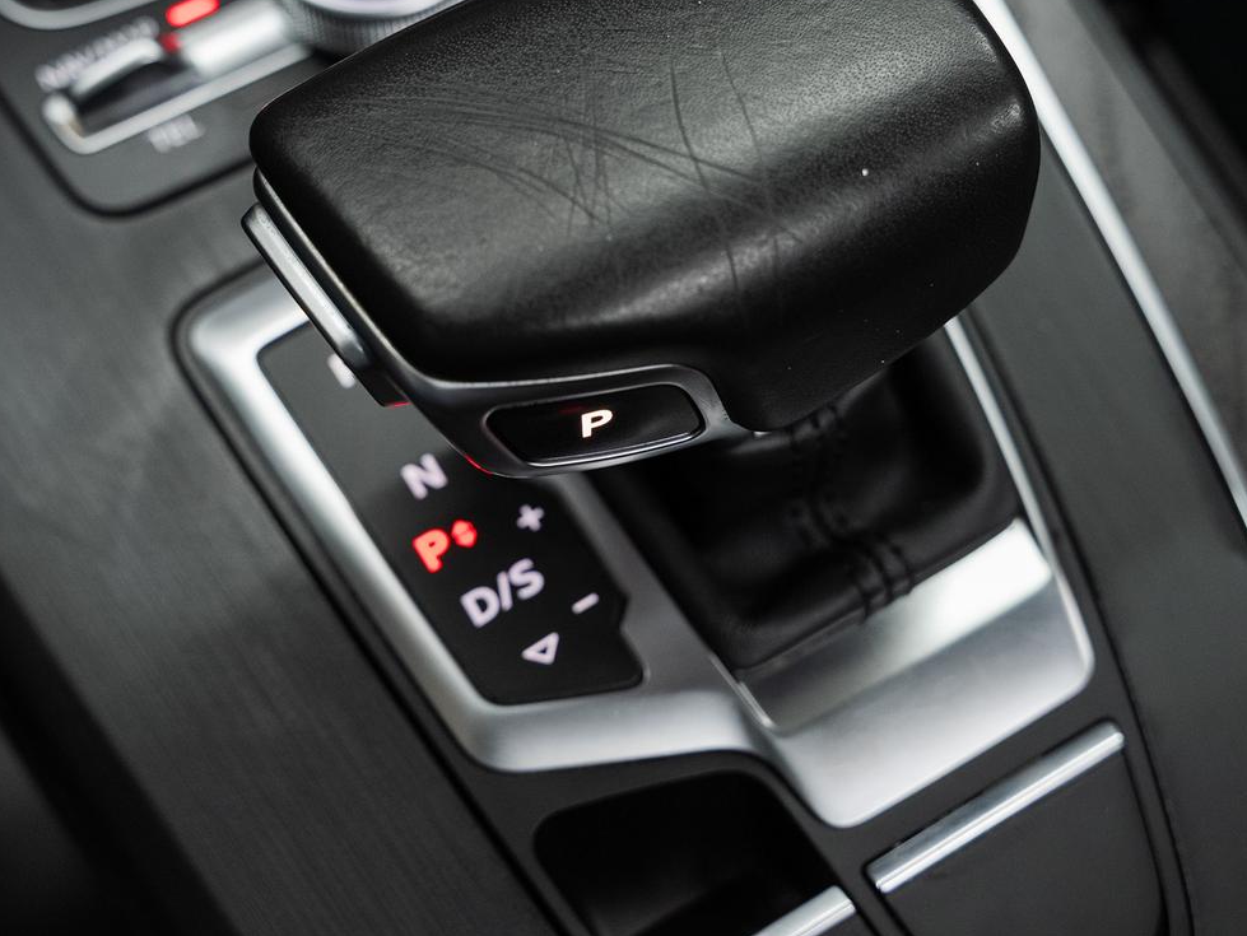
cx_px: 619
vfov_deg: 27.0
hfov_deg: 35.5
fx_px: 1946
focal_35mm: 54
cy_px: 369
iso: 1000
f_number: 4.5
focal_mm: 38.2
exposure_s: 1/40
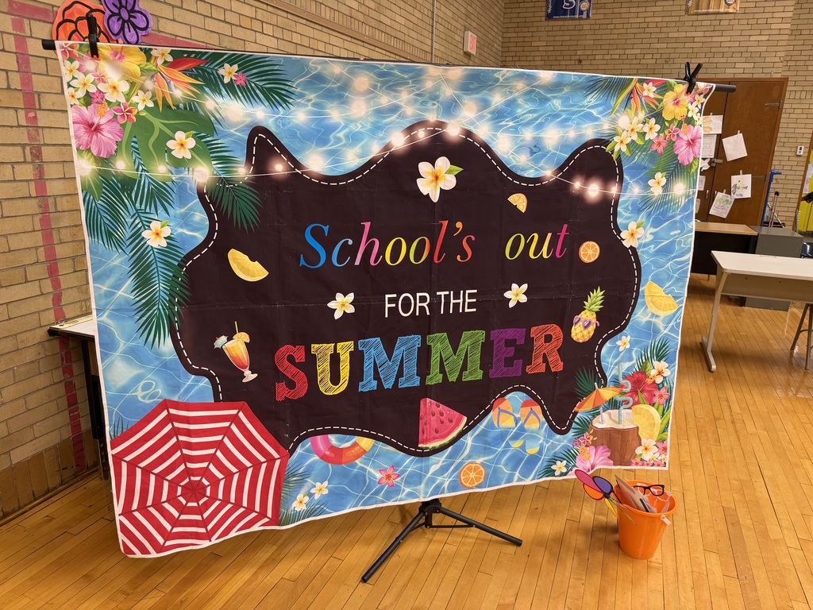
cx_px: 406
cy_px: 305
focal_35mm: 24
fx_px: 564
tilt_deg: -15.8
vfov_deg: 56.8
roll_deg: -0.4
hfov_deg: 71.6
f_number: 1.78
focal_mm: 6.76
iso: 160
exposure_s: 1/60
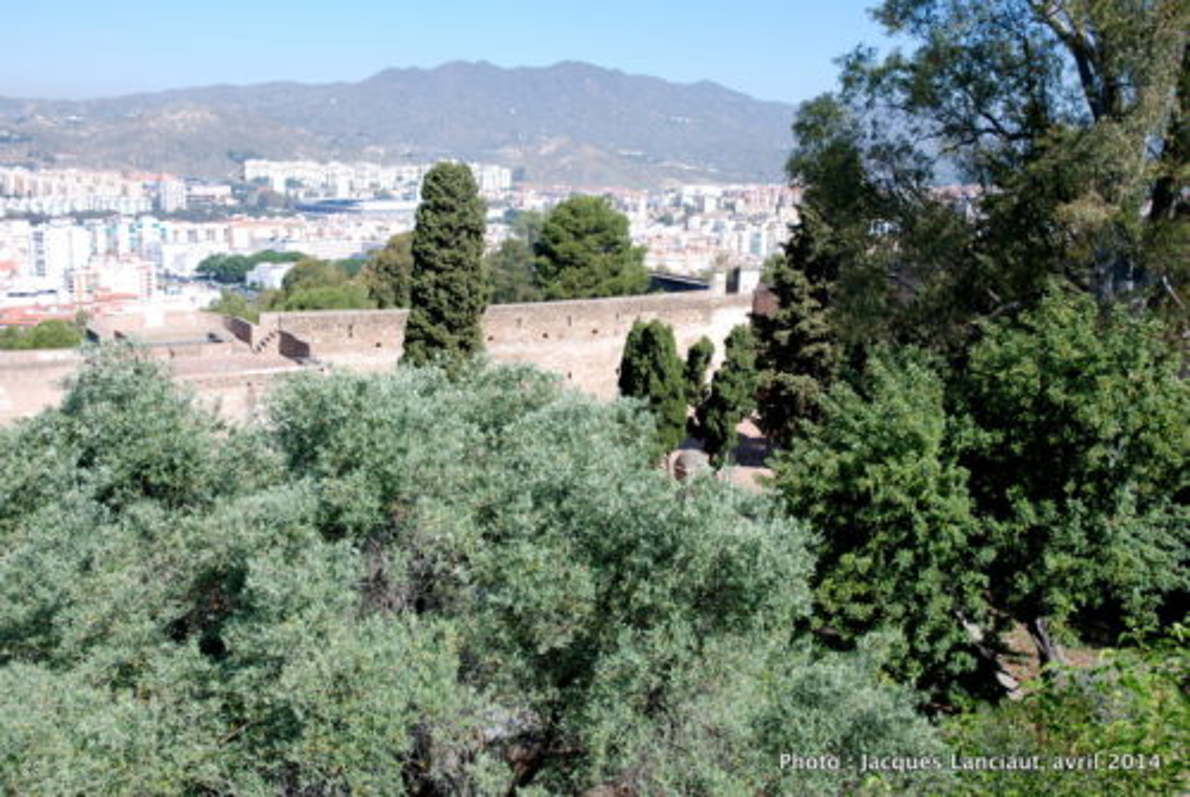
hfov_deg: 53.1
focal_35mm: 36
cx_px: 595
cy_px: 398
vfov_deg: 37.0
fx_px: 1192
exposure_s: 1/200
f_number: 7.1
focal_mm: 24
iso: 100
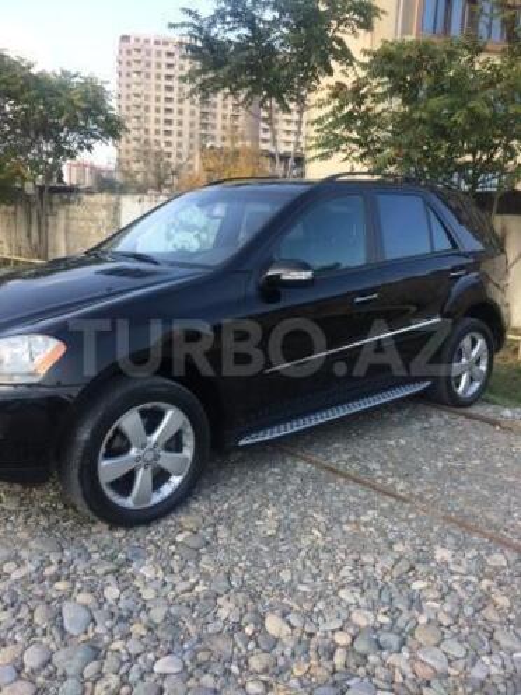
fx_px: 582
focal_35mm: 29
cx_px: 260
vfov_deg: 61.7
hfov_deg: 48.2
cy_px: 348
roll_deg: -0.8
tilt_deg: -15.5
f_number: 2.2
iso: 32
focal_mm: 4.15
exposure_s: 1/366
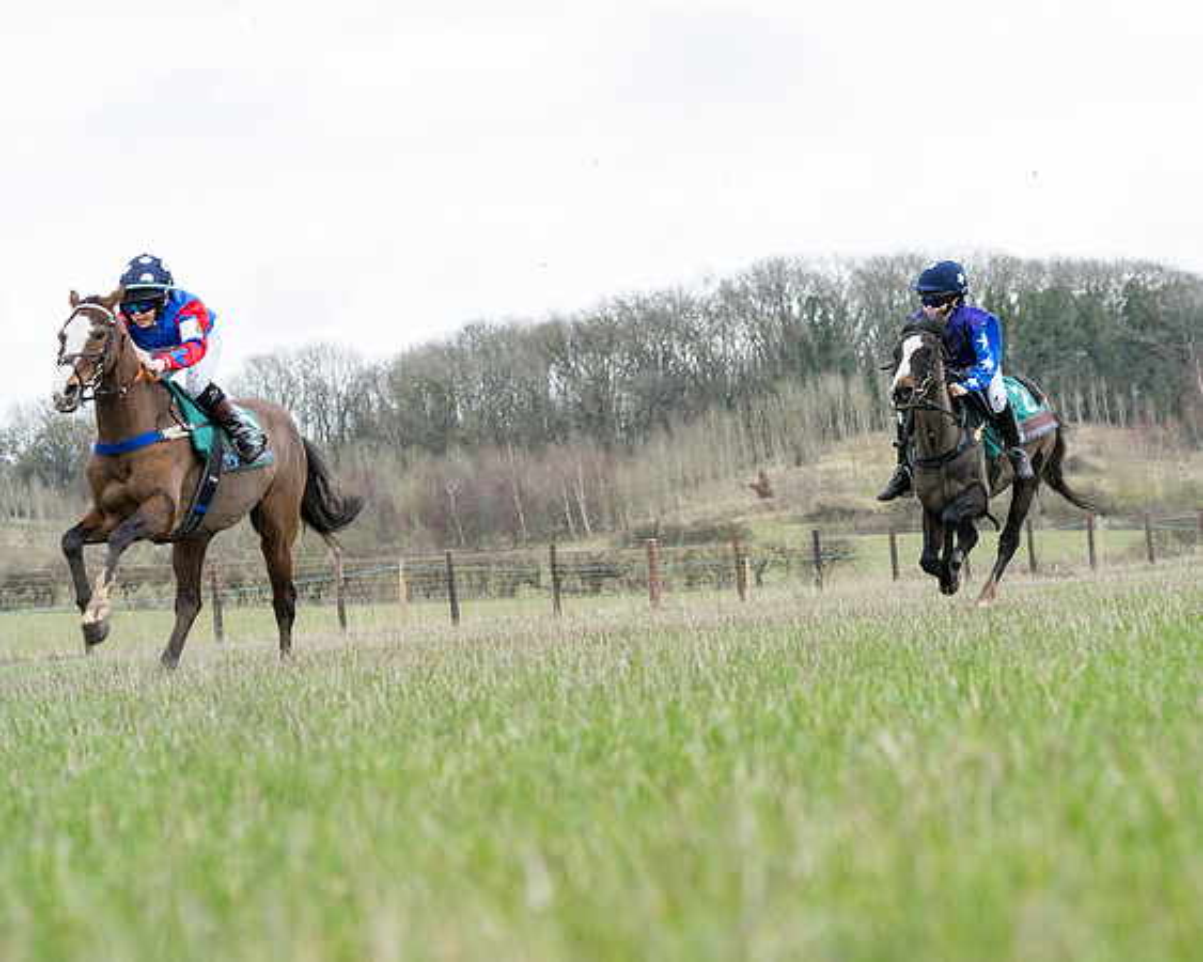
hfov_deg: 12.7
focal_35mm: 152
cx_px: 722
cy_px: 481
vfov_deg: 10.2
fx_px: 5411
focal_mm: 135
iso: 1000
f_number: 8
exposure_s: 1/1000
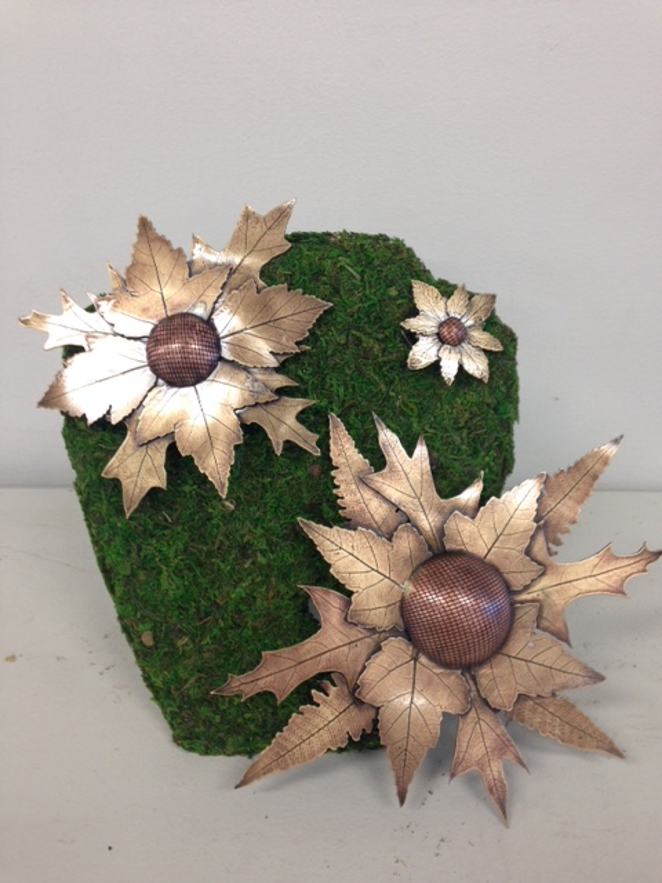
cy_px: 442
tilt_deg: -32.1
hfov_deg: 42.9
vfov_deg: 55.4
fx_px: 841
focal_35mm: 33
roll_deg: +3.1
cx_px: 331
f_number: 2.4
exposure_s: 1/20
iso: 64
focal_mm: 4.12
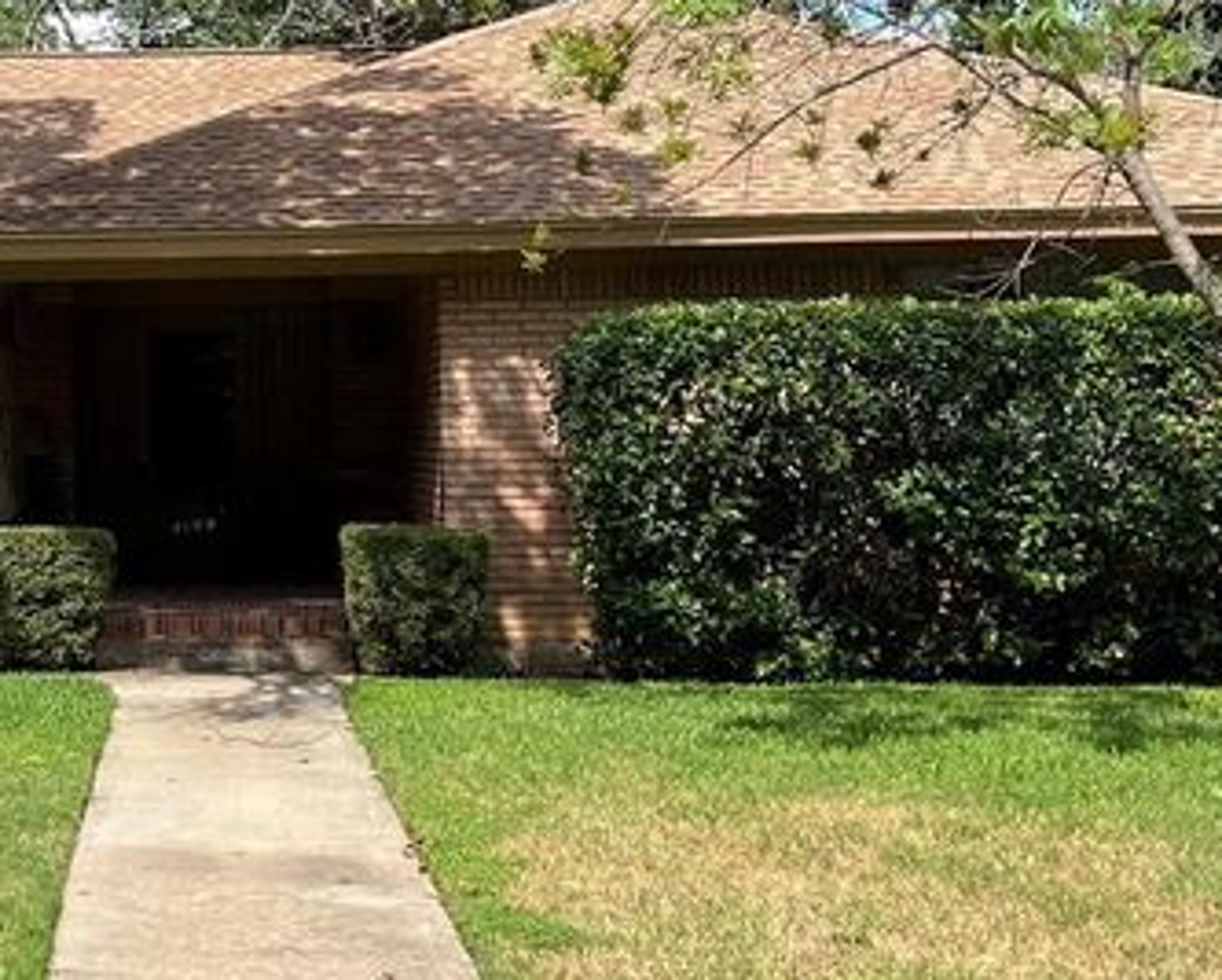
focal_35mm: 78
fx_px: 2823
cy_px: 396
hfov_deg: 23.7
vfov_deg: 19.7
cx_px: 103
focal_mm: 5.7
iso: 50
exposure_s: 1/2915
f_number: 1.5
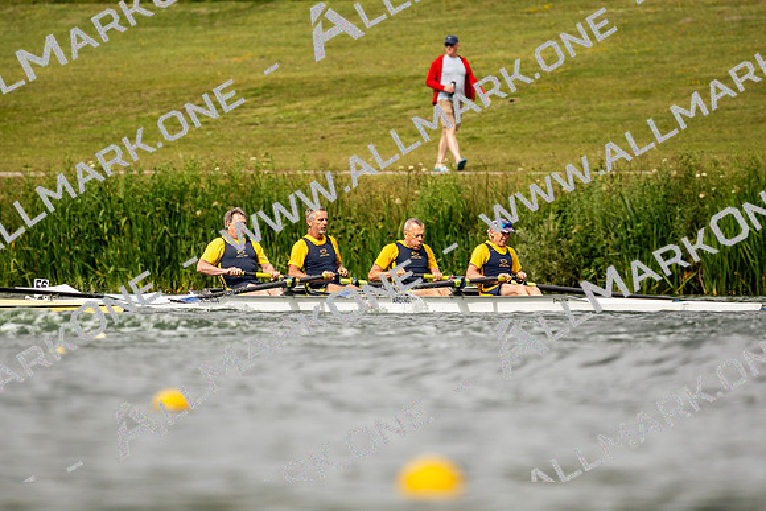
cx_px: 383
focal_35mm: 900
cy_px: 256
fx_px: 19154
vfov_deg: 1.5
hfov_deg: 2.3
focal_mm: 600
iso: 250
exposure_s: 1/2000
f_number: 6.3
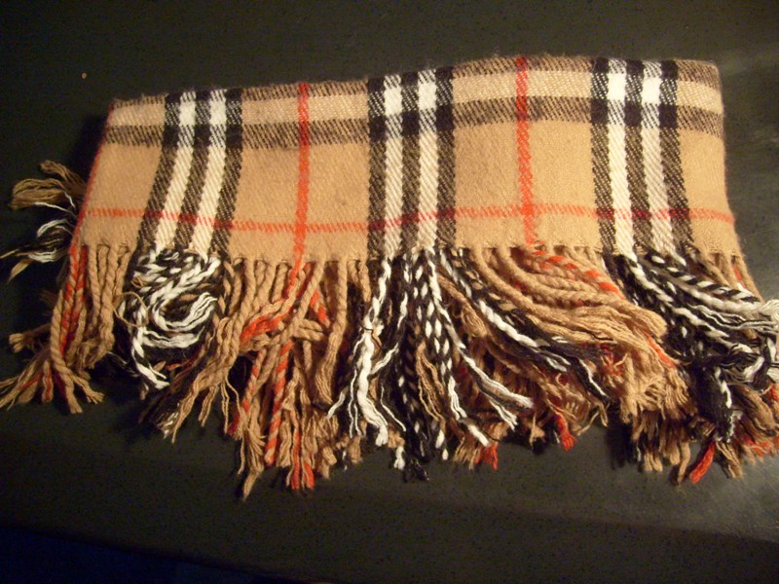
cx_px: 390
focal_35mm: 35
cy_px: 292
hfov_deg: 52.6
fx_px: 788
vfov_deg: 40.7
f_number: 2.8
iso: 200
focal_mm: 5.8
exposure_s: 1/15
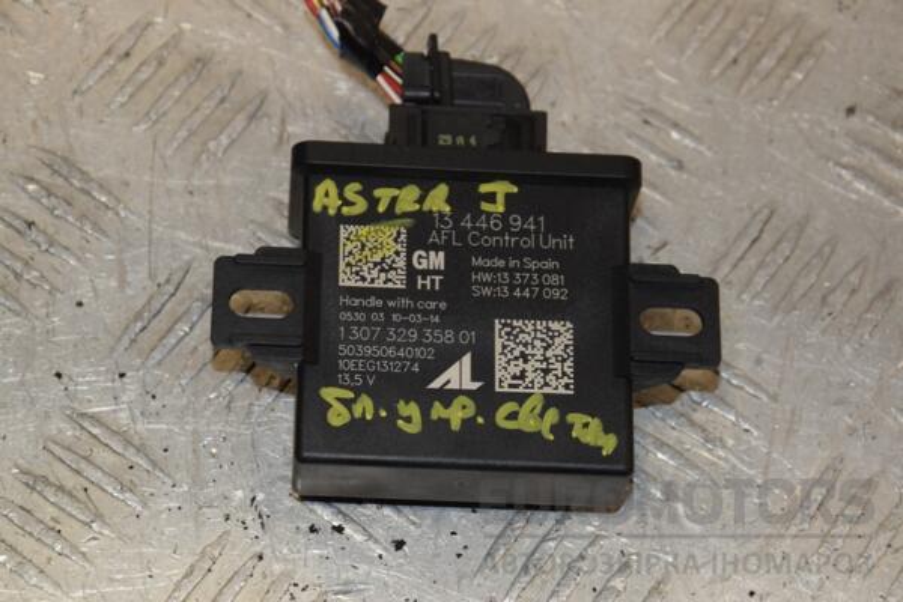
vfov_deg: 10.8
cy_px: 301
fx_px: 3198
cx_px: 452
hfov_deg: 16.1
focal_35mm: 128
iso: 800
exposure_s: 1/200
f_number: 9
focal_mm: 85
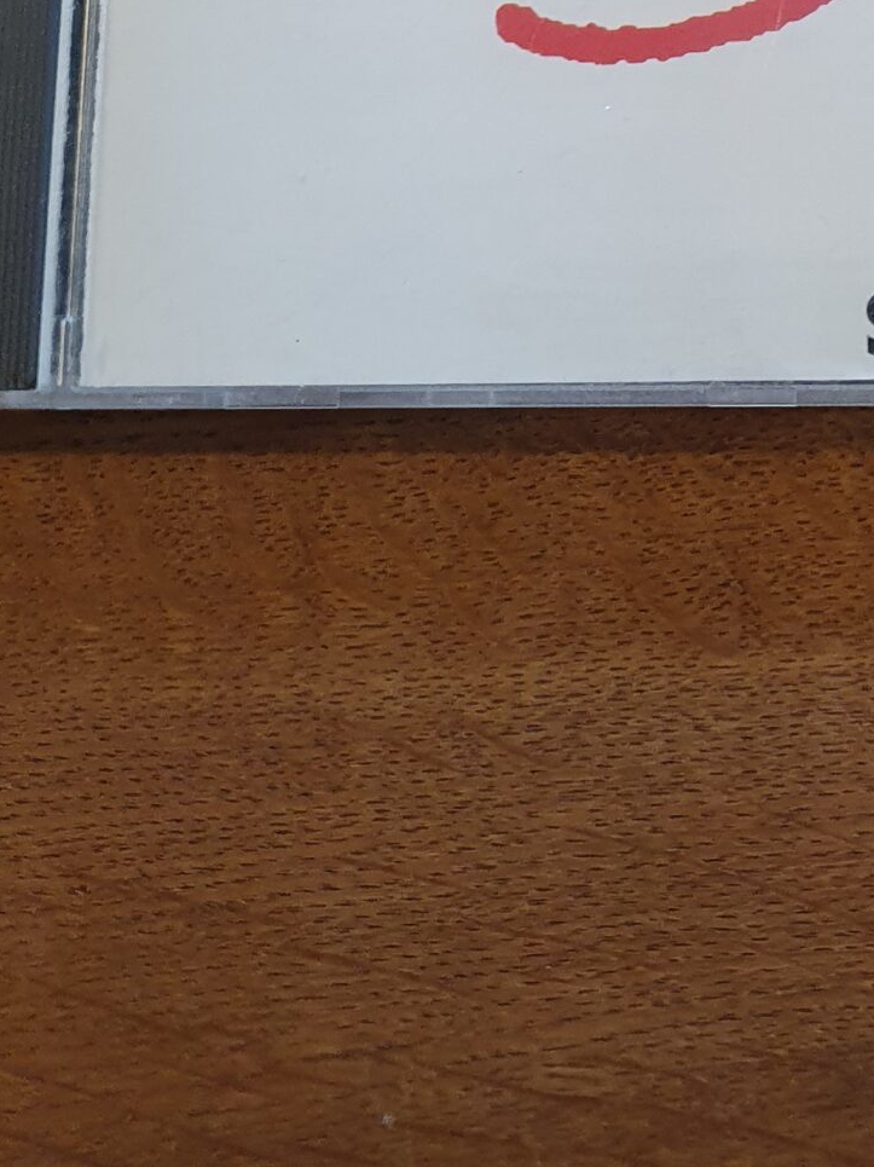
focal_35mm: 69
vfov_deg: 25.1
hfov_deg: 21.0
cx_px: 711
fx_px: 2324
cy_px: -265
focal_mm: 4.32
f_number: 1.5
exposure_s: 1/50
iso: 160
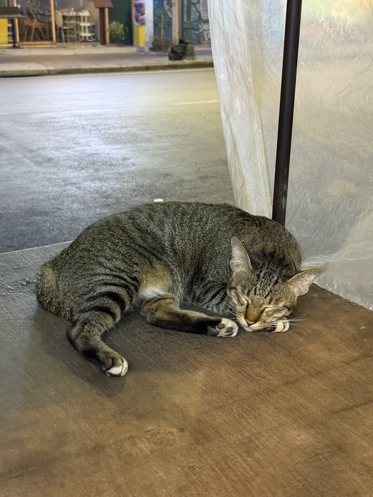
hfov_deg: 30.3
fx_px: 690
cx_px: 186
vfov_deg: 39.7
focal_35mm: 48
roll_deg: -0.6
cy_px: 248
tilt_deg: -19.0
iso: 500
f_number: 1.78
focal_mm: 6.76
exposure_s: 1/25
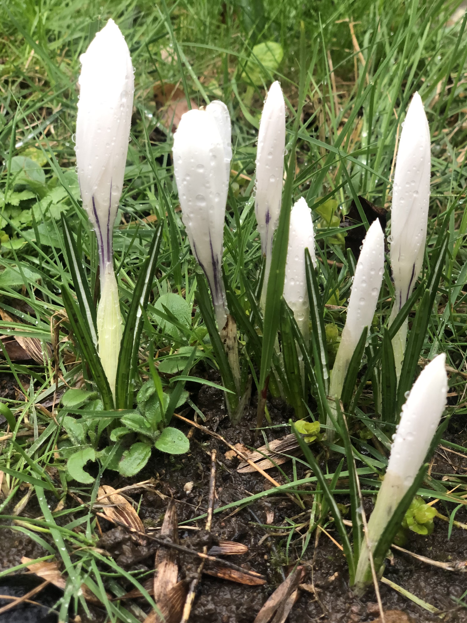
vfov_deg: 34.9
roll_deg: -2.1
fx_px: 989
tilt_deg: -31.7
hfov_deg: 26.6
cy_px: 298
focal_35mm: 55
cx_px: 237
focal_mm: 6
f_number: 2.4
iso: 100
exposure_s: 1/60
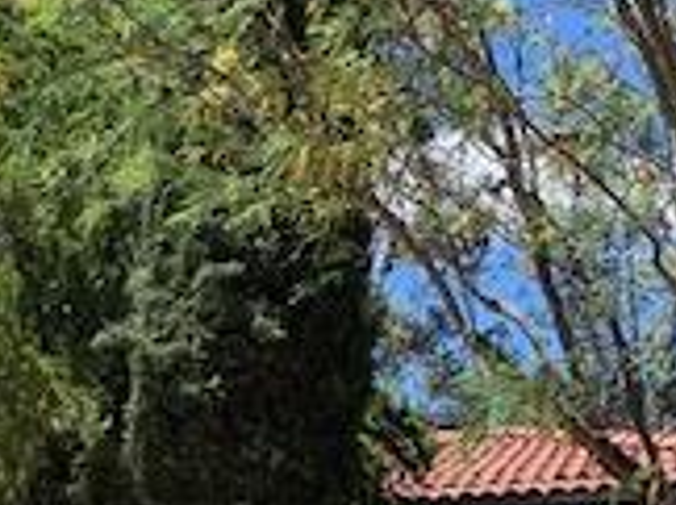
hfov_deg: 18.9
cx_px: 104
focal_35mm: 103
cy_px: 647
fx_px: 2008
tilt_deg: +3.4
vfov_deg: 13.8
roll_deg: -1.8
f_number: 1.8
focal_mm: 4.25
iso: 25
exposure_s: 1/1468
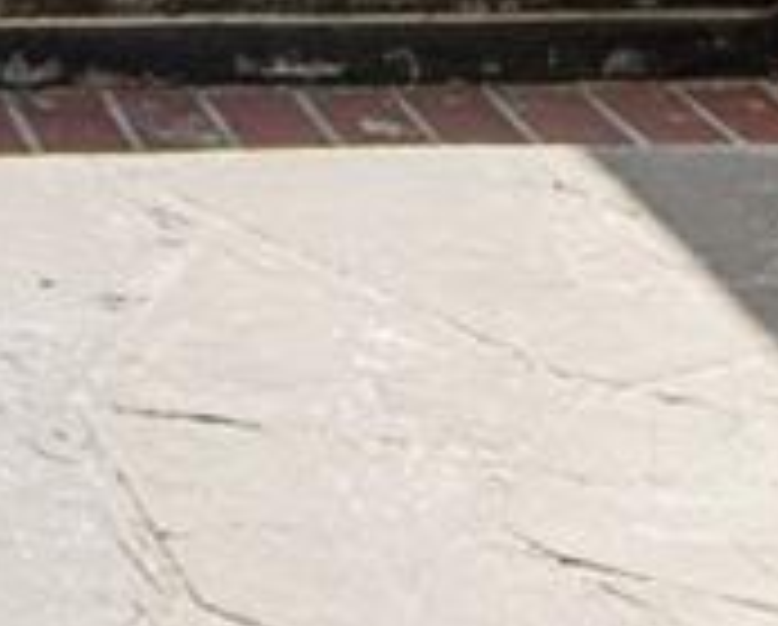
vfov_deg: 10.2
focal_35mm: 130
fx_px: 2998
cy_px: -932
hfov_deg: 13.5
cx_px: -531
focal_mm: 10
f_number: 7.1
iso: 100
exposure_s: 1/400
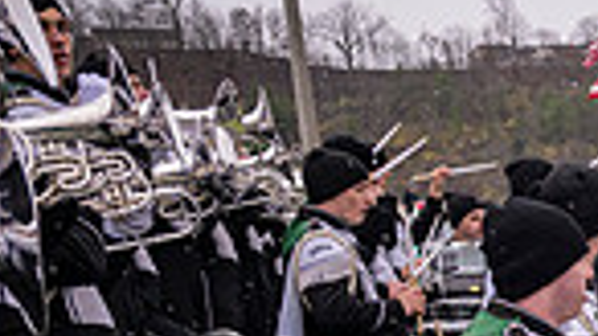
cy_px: 572
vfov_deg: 11.4
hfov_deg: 17.5
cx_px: 1065
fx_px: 1585
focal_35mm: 100
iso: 160
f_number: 2.8
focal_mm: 24
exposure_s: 1/500
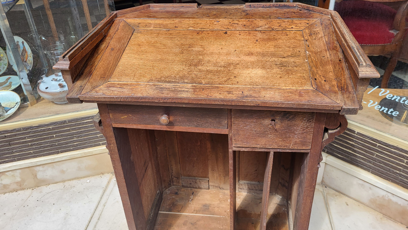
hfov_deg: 66.1
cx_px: 206
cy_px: 86
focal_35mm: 29
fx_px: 314
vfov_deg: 39.9
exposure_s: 1/463
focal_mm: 5.4
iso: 40
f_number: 1.8
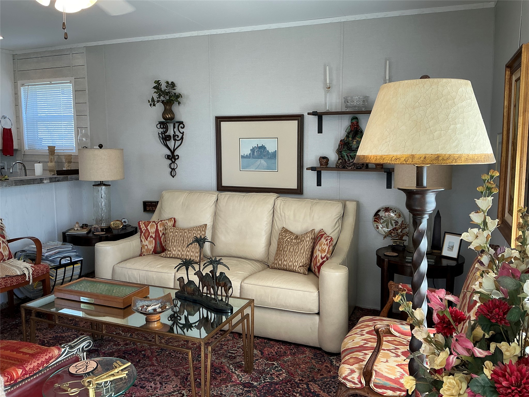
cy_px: 198
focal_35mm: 28
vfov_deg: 49.7
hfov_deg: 63.4
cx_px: 264
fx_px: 428
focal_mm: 3
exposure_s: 1/120
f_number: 1.8
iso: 64
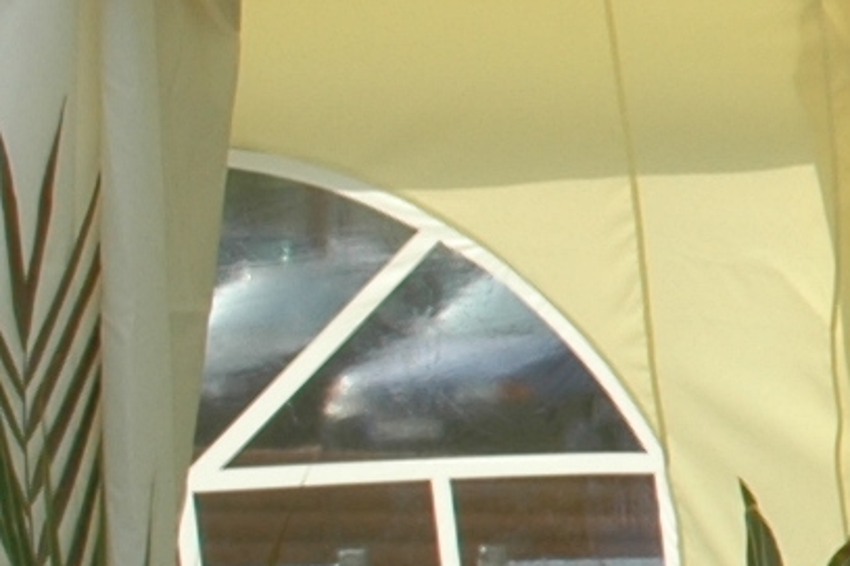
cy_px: 13
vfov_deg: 5.2
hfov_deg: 7.1
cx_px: 2297
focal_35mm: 266
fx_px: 6278
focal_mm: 24
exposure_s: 1/100
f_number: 14
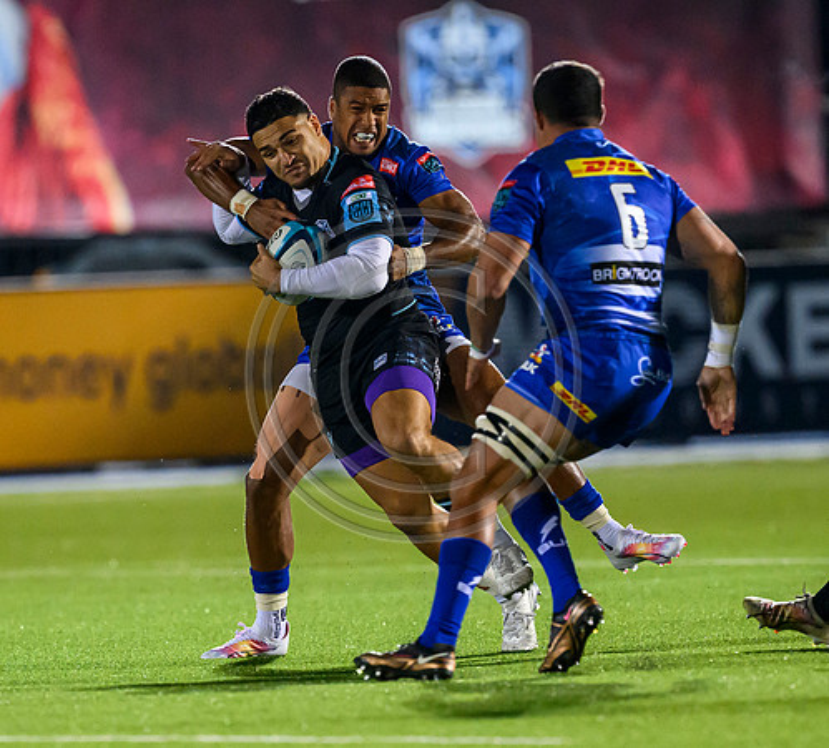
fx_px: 21355
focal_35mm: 828
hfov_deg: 2.2
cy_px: 496
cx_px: 369
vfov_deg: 2.0
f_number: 3.2
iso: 6400
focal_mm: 400
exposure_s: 1/1000
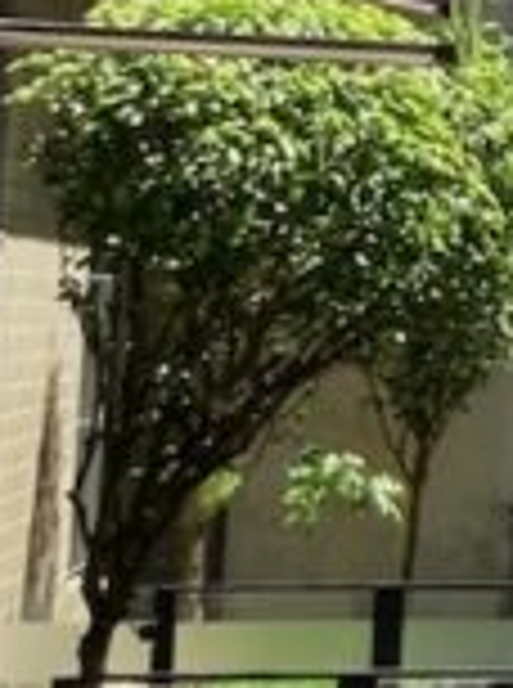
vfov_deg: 10.3
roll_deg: -1.6
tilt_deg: +11.6
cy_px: -234
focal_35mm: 188
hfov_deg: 7.1
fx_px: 3730
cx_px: 1458
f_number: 1.8
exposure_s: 1/600
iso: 20
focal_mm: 3.99
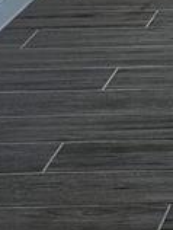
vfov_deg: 9.9
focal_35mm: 182
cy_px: -265
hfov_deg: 7.1
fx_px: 1210
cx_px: 551
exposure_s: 1/173
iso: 50
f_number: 1.8
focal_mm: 5
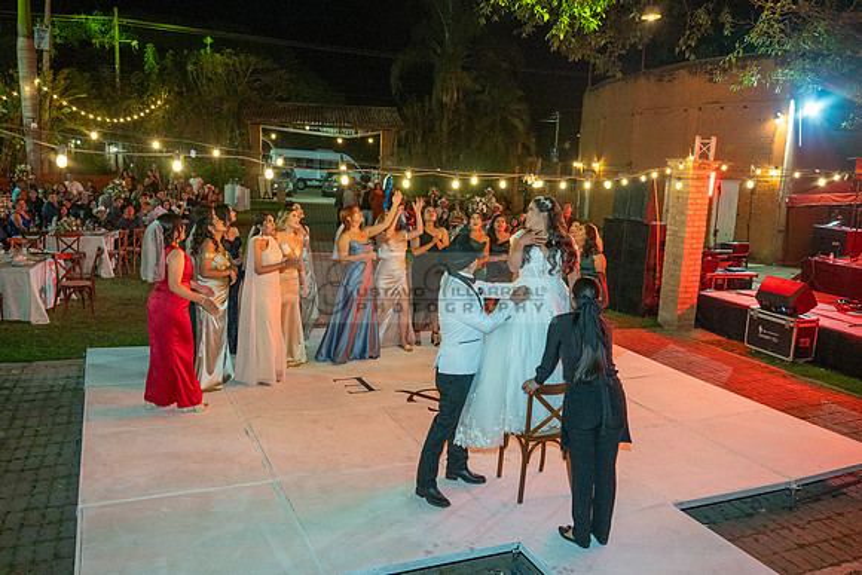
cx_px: 431
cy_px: 288
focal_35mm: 28
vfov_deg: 46.4
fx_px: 671
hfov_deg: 65.5
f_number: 5
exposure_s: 1/80
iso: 2500
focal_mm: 28
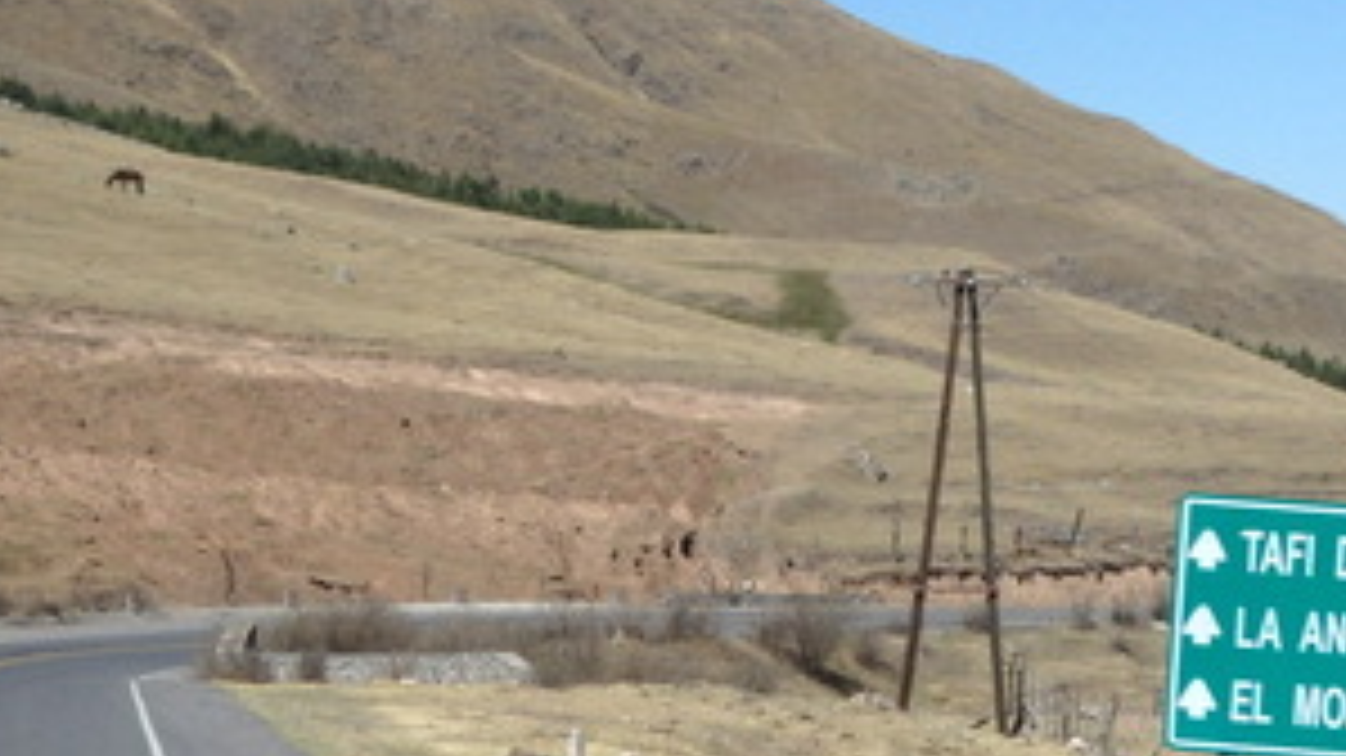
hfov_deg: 16.0
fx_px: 4746
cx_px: 1085
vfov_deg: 9.0
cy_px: 776
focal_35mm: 133
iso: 160
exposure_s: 1/160
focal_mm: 13.1
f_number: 16
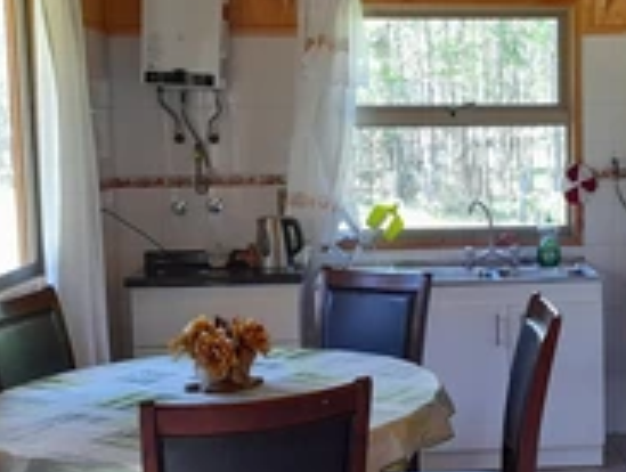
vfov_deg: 24.5
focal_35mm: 60
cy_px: 222
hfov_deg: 31.3
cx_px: 499
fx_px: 1087
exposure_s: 1/60
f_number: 2
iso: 125
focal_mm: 4.6
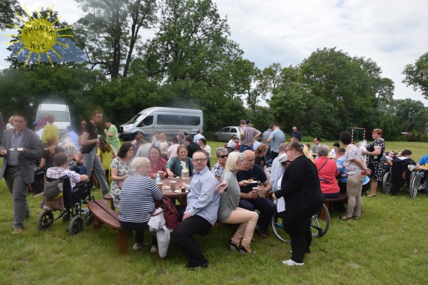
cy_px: 142
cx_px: 214
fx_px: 321
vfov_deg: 48.0
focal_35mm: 27
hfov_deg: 67.4
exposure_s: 1/640
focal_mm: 18
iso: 800
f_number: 13
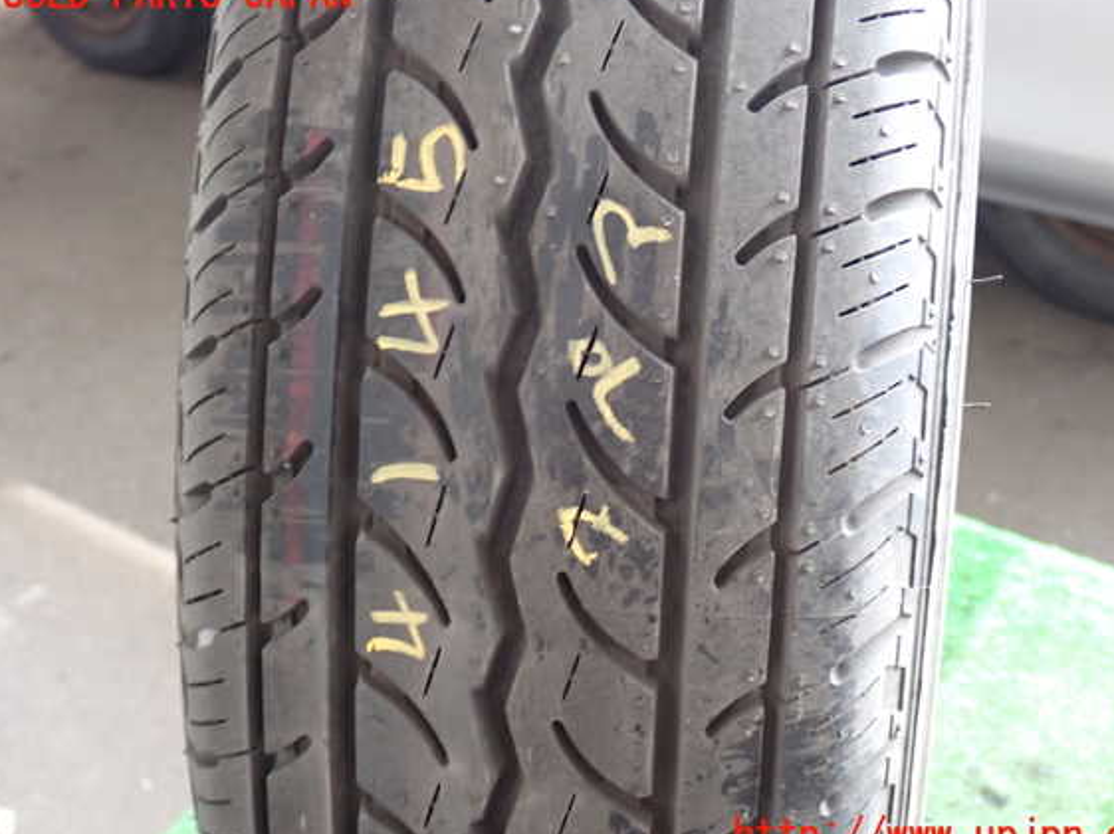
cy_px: 416
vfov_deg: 30.9
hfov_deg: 40.4
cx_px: 587
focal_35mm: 47
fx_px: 1512
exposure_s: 1/40
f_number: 2.9
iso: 320
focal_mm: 7.84
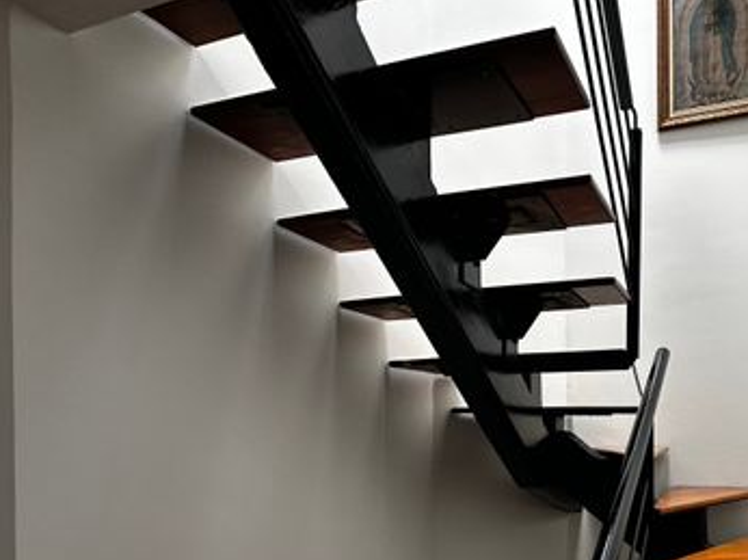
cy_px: 430
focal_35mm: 27
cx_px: 544
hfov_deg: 62.3
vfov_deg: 49.0
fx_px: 583
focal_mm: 2.22
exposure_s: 1/99
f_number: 2.2
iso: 100
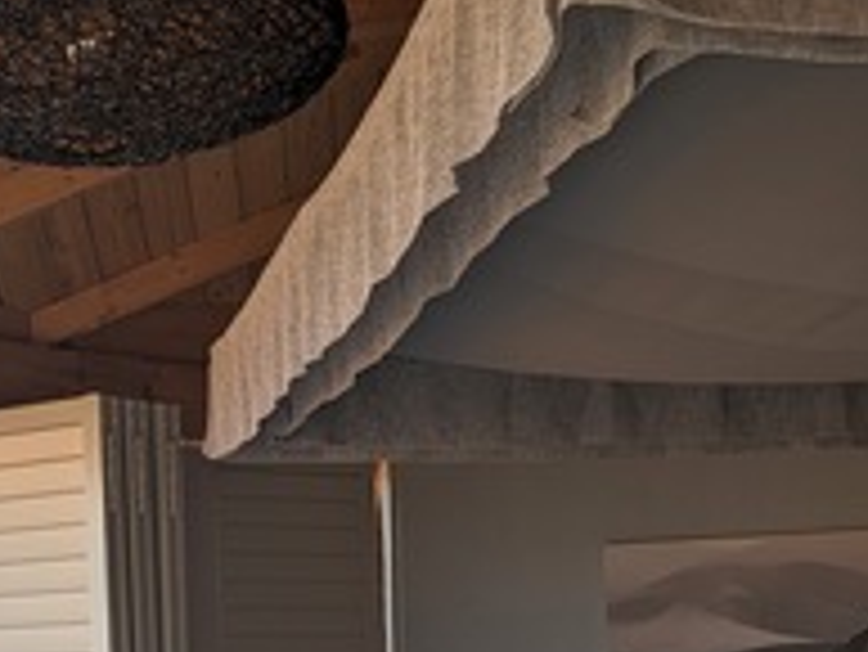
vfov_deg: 17.0
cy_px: 782
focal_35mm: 83
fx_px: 2083
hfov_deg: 23.4
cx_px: 238
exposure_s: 1/1269
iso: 47
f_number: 1.89
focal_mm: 5.43
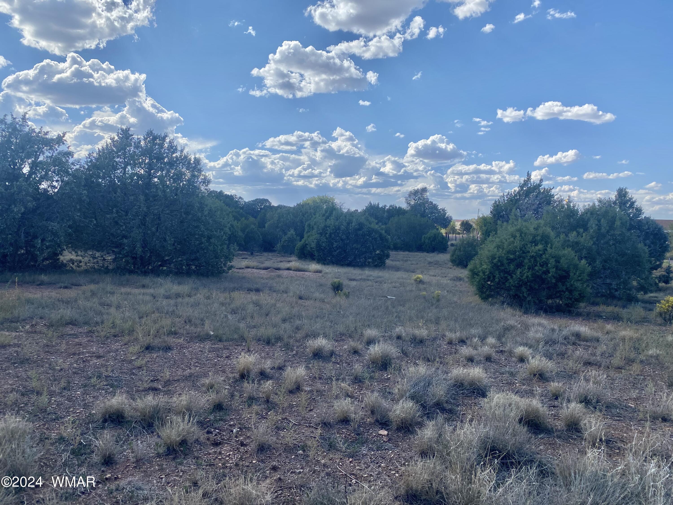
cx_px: 336
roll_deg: -1.4
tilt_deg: -2.0
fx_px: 505
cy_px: 252
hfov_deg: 67.3
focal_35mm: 26
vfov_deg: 53.1
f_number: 1.8
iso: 32
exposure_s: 1/3731
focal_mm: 4.25
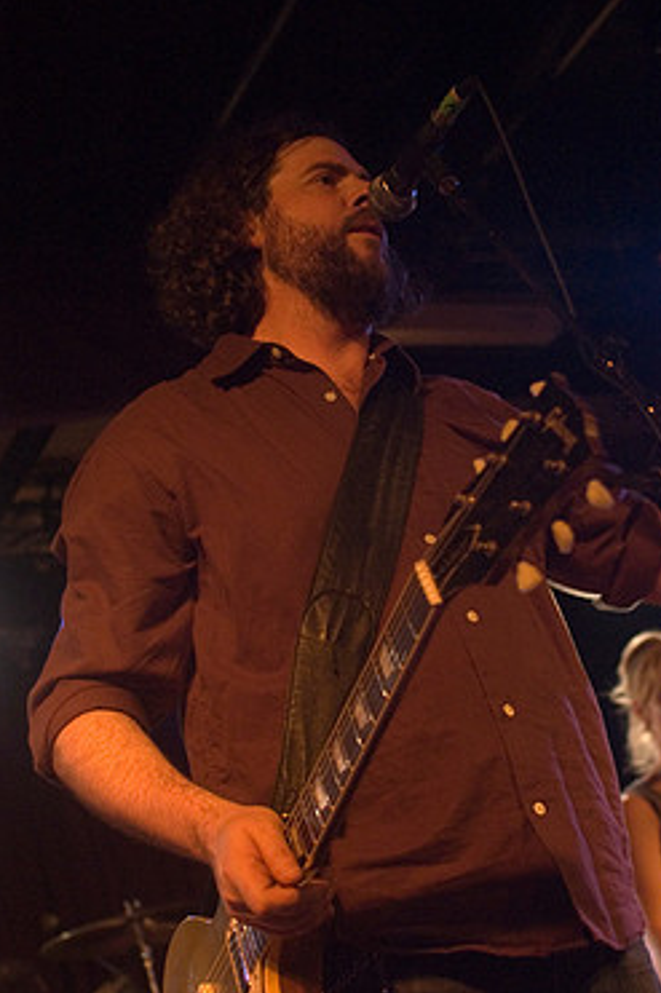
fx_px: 1753
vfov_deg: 31.6
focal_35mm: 64
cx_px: 352
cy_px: 527
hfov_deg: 21.3
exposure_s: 1/25
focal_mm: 35
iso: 800
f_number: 2.8
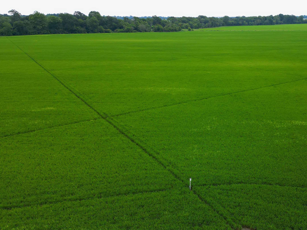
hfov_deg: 53.0
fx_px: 302
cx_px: 203
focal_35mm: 34
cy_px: 127
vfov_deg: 41.7
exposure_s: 1/1600
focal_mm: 6.72
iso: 200
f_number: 1.7
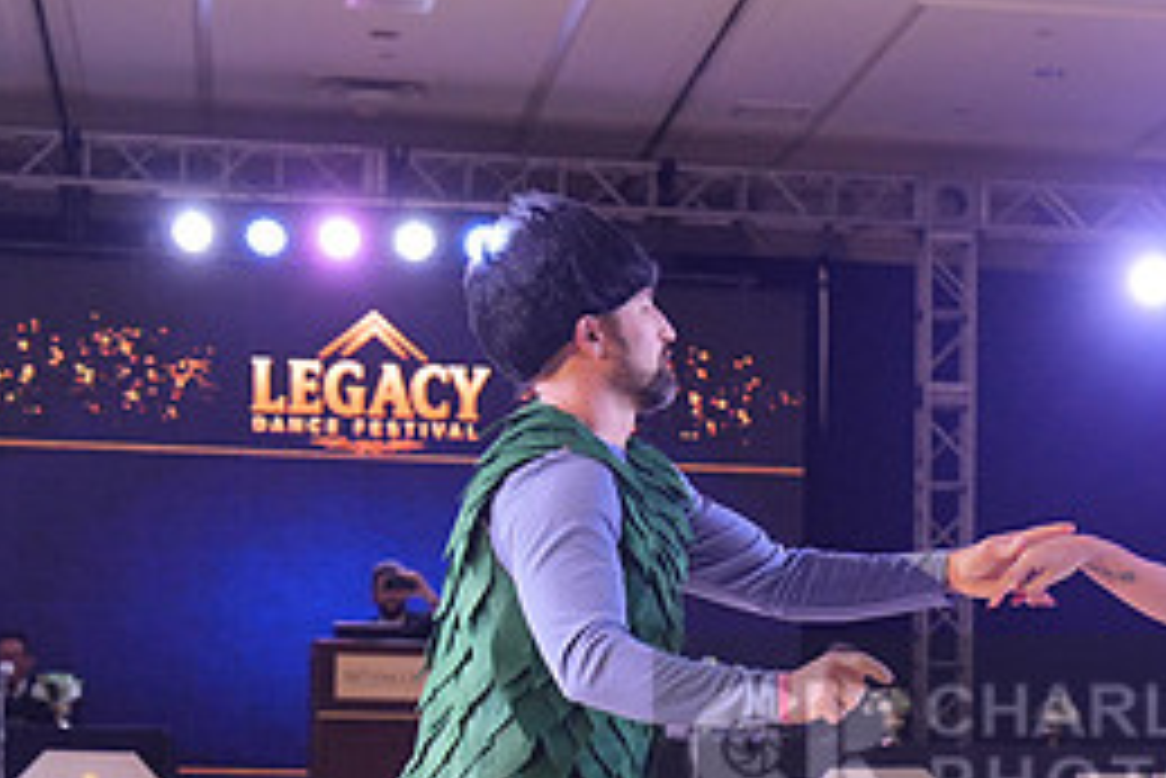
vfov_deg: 11.1
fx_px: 3986
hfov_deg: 16.3
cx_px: 1143
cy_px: 753
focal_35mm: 123
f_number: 4
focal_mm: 55
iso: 3200
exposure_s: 1/500
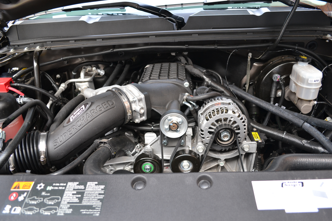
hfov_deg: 67.4
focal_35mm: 27
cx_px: 166
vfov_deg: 47.9
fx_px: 249
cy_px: 110
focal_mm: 18
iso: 400
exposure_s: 1/50
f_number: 3.5
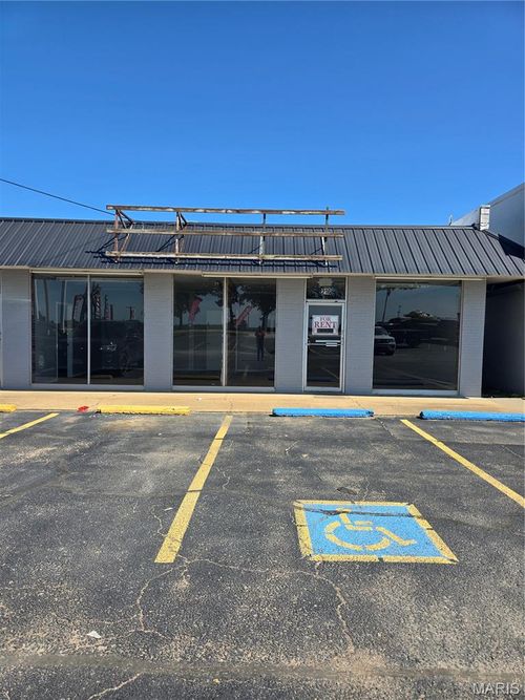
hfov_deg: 58.9
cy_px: 350
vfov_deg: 73.9
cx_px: 262
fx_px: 465
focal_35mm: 23
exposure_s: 1/654
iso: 12
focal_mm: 6.3
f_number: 1.7
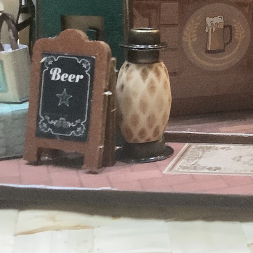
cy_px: 4
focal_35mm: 90
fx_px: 744
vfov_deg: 18.8
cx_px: 388
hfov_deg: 17.3
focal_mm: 3.3
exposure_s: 1/60
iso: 250
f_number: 2.4
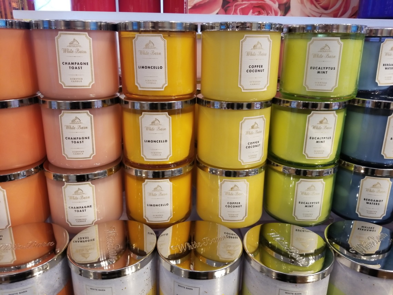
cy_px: 148
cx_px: 196
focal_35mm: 26
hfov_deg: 67.3
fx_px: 295
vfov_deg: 53.1
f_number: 1.7
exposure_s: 1/120
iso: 100
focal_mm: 4.3
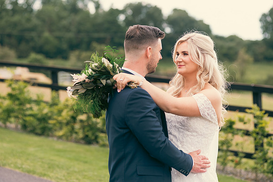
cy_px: 91
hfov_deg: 19.5
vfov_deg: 13.0
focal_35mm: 105
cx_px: 136
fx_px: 796
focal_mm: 105
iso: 125
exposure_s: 1/320
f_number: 3.5
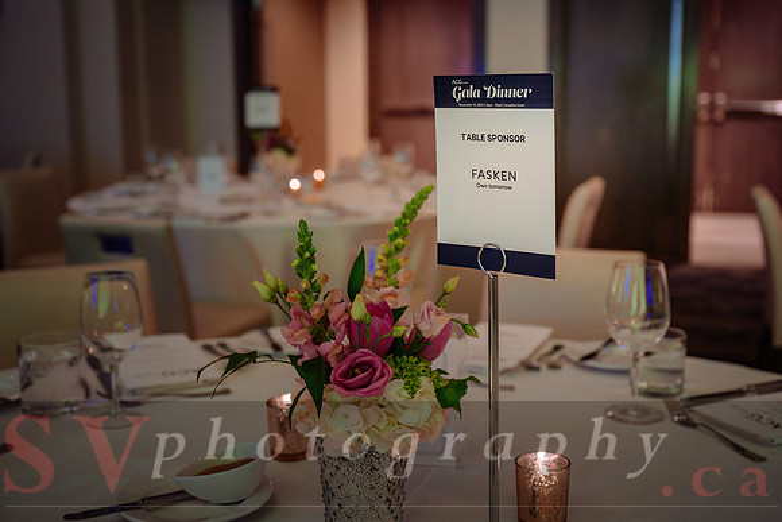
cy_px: 235
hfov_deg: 44.5
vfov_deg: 30.5
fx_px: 955
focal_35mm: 44
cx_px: 430
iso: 800
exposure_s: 1/40
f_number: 3.5
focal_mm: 40
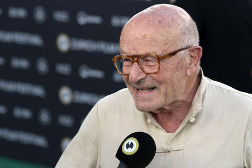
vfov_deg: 10.4
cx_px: 150
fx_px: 924
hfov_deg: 15.5
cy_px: 68
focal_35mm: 132
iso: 400
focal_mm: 111
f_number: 4.5
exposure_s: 1/200
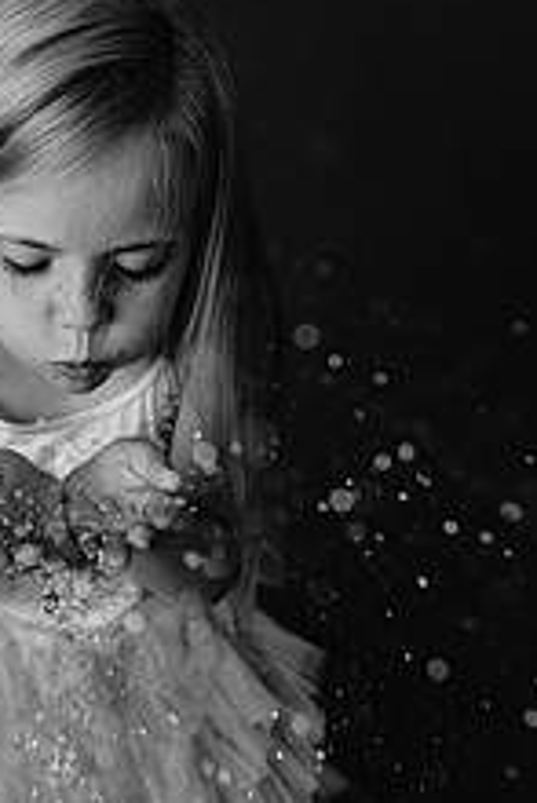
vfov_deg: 40.3
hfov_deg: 26.9
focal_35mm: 49
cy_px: 387
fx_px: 1095
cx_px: 84
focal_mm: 24
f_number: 2.8
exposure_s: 1/160
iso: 100
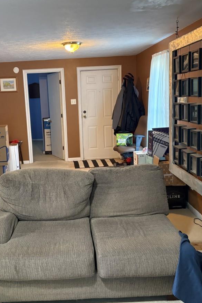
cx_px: 66
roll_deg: +2.4
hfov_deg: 35.6
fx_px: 311
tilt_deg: -7.6
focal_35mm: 37
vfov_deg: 51.9
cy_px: 148
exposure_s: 1/40
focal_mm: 5.96
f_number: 1.6
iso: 500
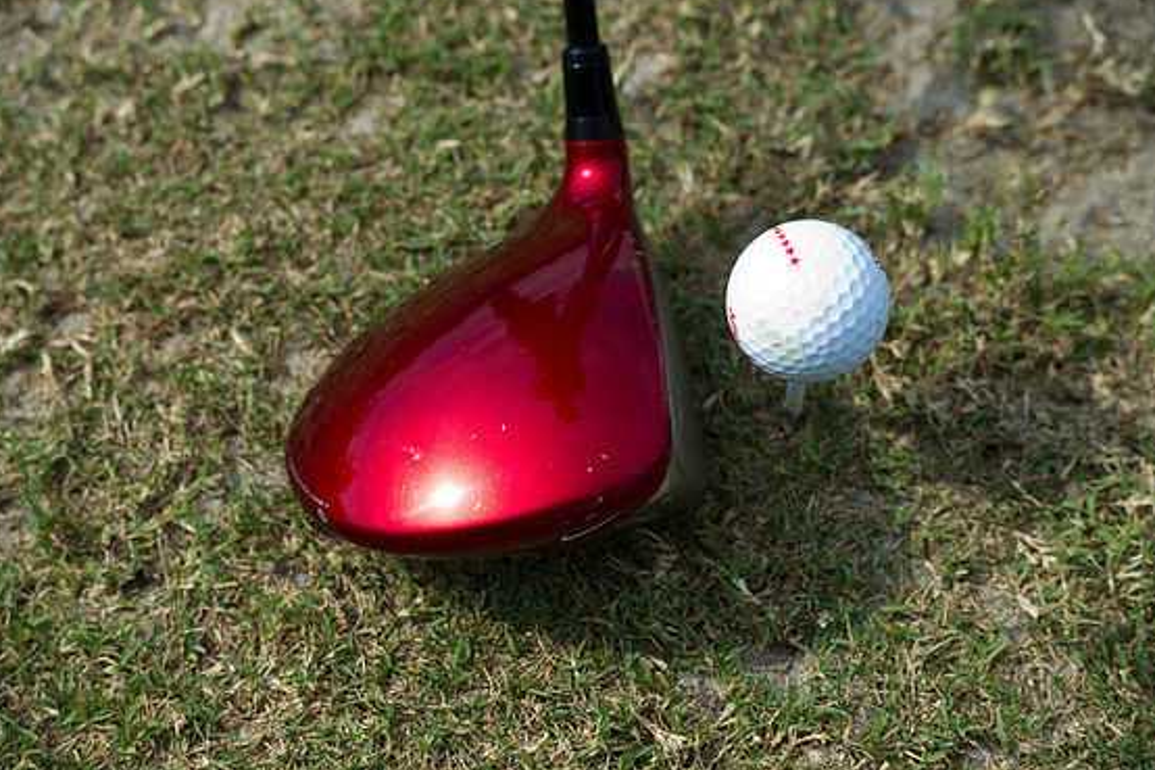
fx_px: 6382
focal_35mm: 199
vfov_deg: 6.9
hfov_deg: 10.3
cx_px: 557
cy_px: 376
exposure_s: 1/250
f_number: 8
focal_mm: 190
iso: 160
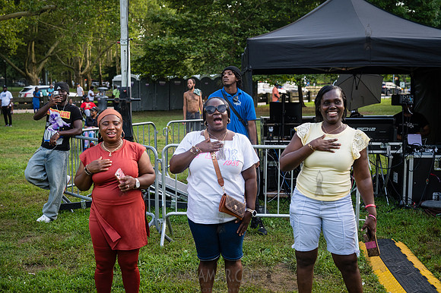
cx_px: 220
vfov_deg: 29.8
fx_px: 551
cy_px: 146
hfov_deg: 43.6
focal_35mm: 45
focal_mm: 45
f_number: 3.5
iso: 500
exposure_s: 1/400
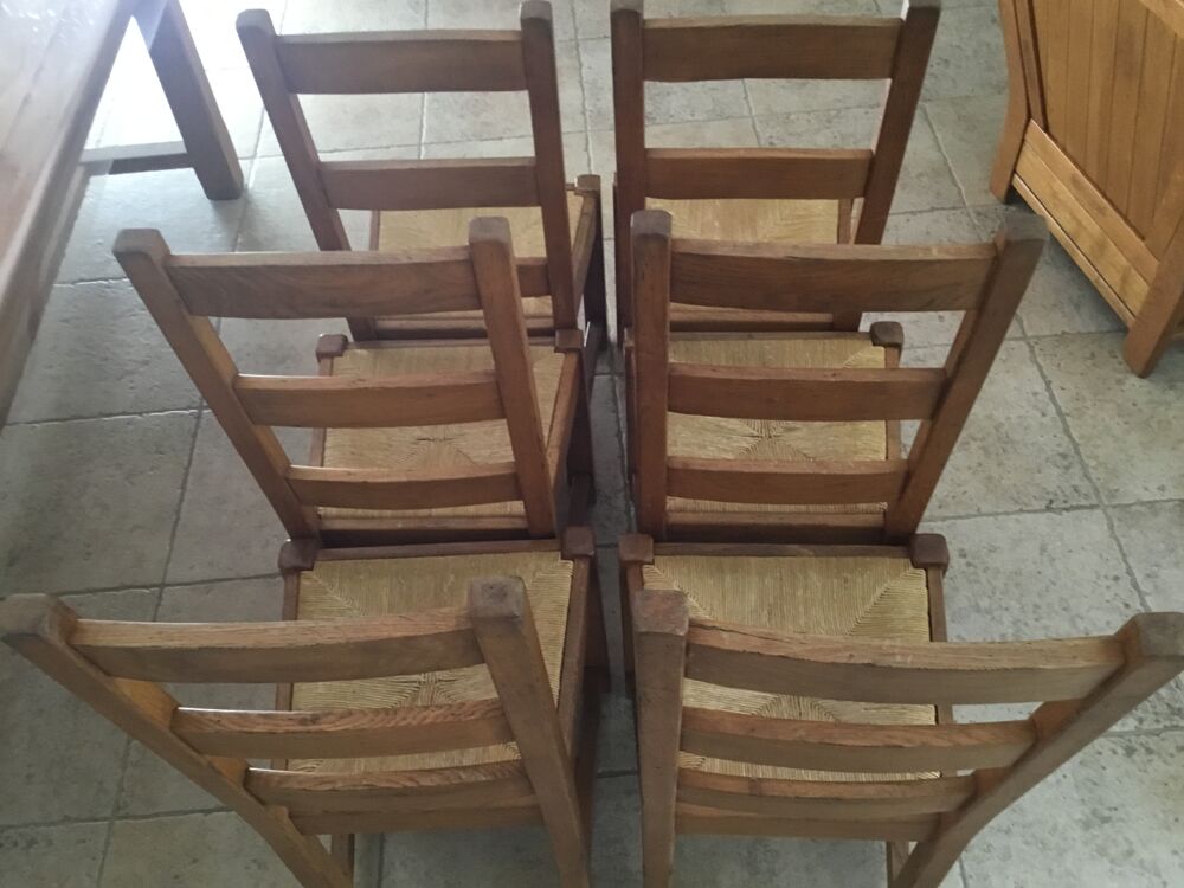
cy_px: 444
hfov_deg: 58.4
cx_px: 592
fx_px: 1060
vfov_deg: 45.4
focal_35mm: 31
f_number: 2.4
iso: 200
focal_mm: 3.3
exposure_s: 1/20
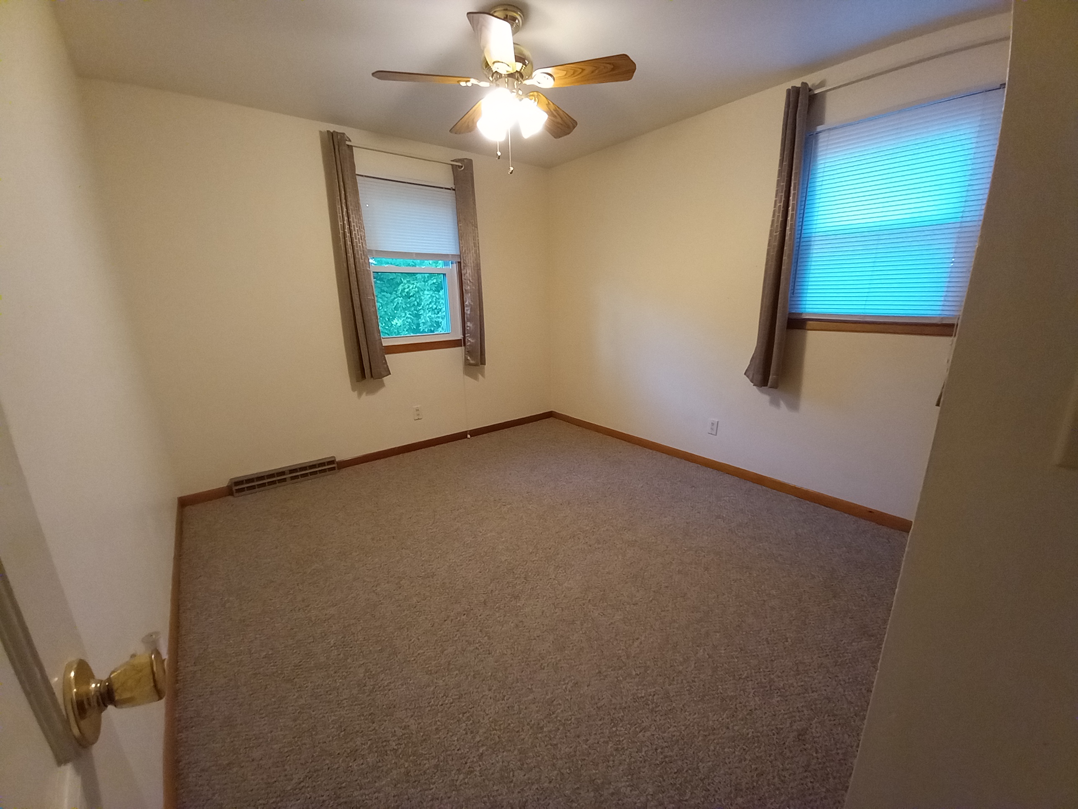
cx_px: 539
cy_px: 404
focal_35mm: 13
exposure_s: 1/24
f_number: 2.2
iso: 200
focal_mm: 1.13
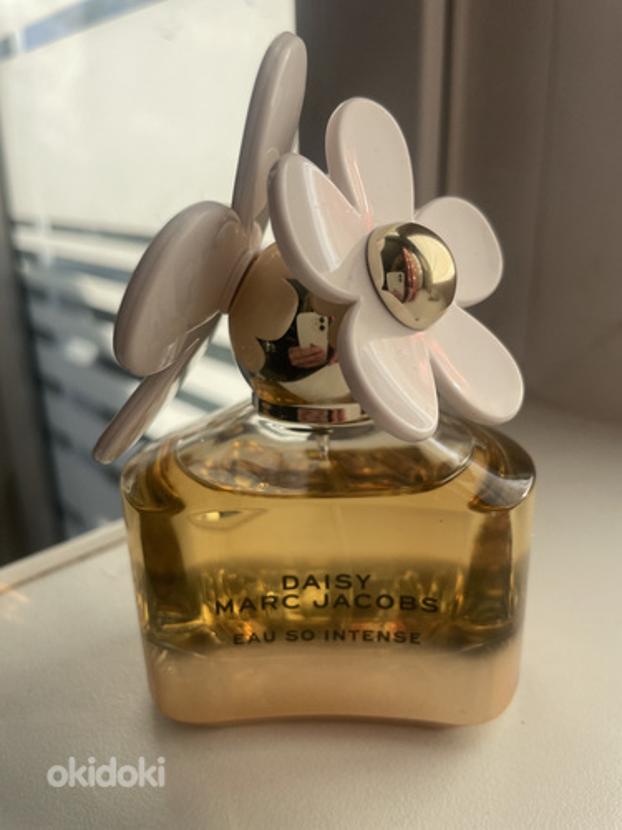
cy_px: 415
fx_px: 623
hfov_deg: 53.1
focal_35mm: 26
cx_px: 311
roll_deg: +0.4
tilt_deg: -20.2
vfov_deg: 67.3
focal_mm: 4.2
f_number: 1.6
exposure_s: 1/1825
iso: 50
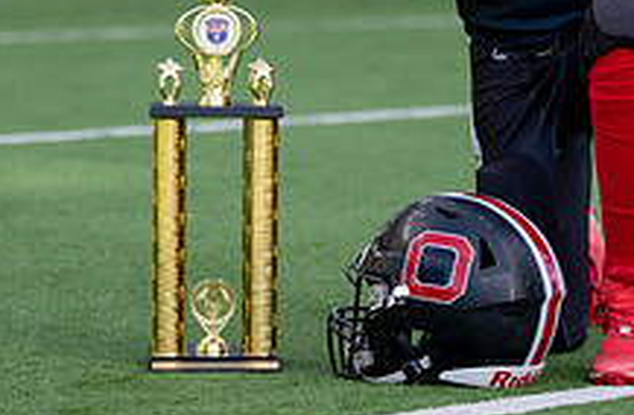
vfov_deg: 4.9
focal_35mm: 276
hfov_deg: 7.5
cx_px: 587
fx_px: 4833
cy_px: -99
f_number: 2.8
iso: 100
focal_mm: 99
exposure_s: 1/640
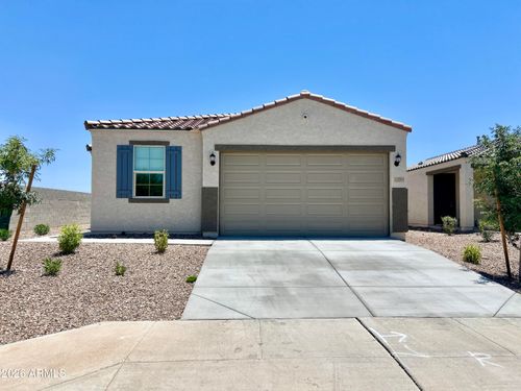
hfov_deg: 67.3
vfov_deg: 53.1
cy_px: 196
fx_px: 391
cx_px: 260
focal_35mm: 26
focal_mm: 5.7
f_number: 1.5
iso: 50
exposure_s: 1/6993
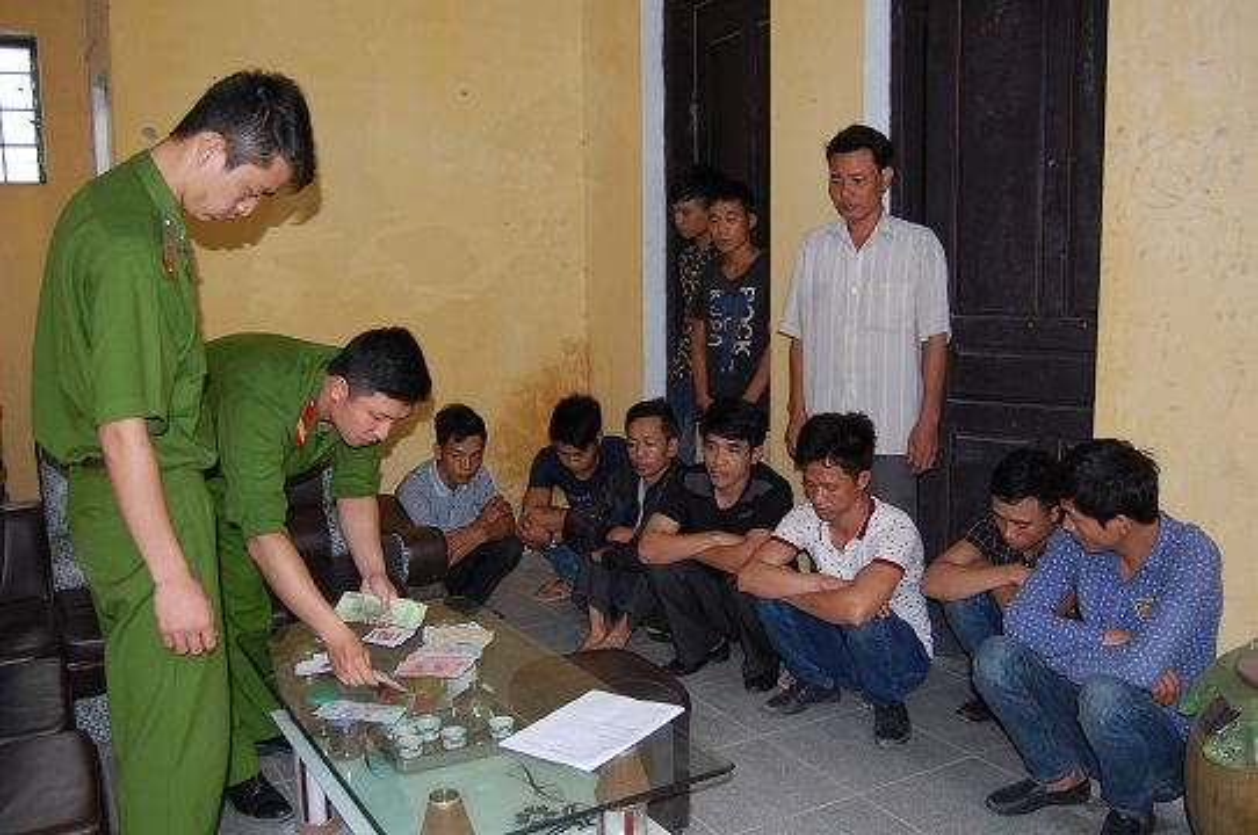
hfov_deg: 62.0
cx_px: 629
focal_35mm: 30
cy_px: 418
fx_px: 1047
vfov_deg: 43.5
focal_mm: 20
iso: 400
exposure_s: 1/60
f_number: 3.8
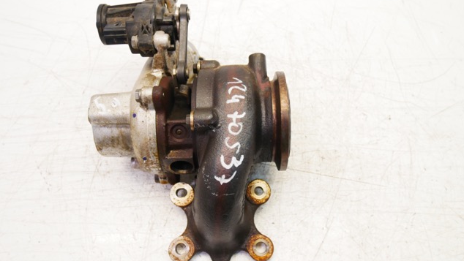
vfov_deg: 35.7
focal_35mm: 33
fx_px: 406
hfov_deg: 59.5
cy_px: 127
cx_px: 233
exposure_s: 1/60
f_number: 3.8
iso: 500
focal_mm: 15
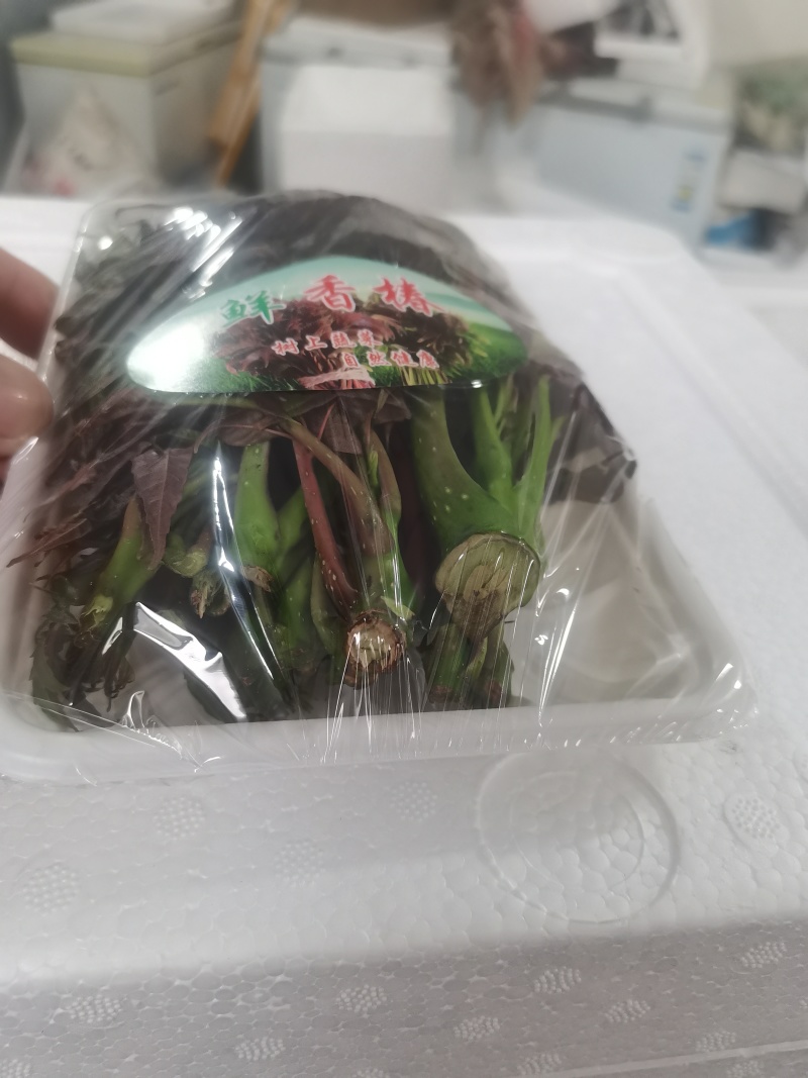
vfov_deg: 65.3
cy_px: 539
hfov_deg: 51.3
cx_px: 404
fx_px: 840
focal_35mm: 27
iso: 400
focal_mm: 4.94
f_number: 1.9
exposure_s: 1/100
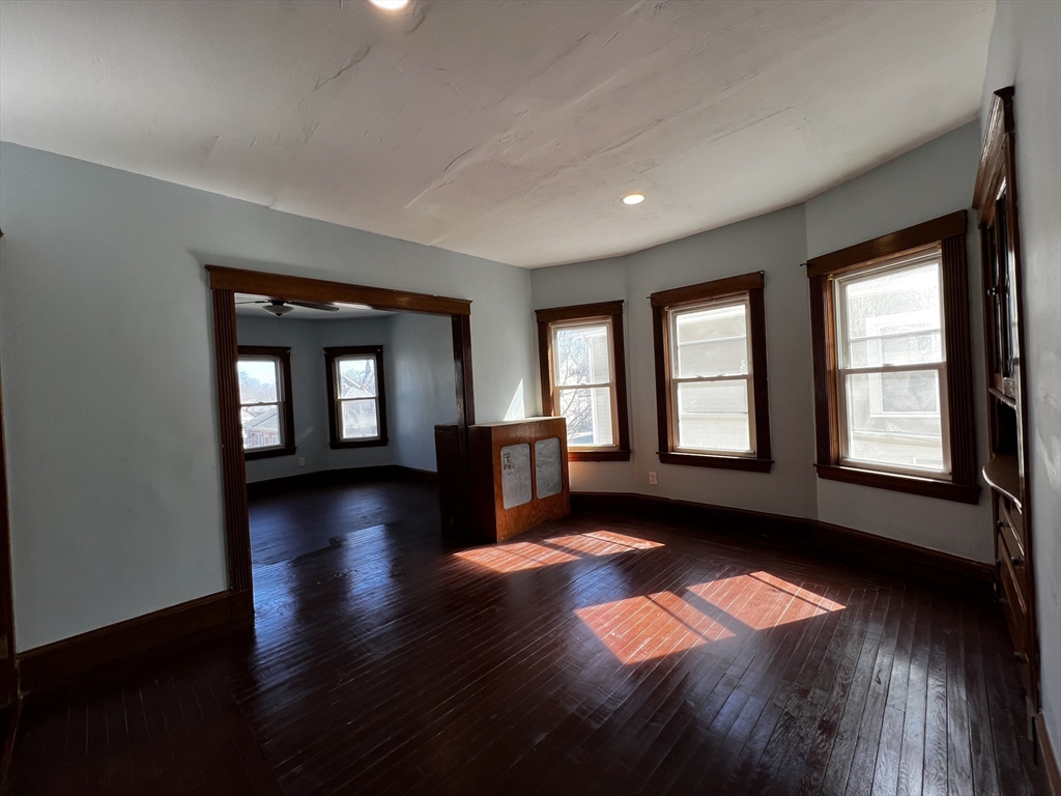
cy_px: 398
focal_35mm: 13
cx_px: 530
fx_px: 398
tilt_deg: -0.2
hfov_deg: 106.2
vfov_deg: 89.9
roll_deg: +3.5
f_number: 1.8
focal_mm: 1.57
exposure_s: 1/120
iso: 40
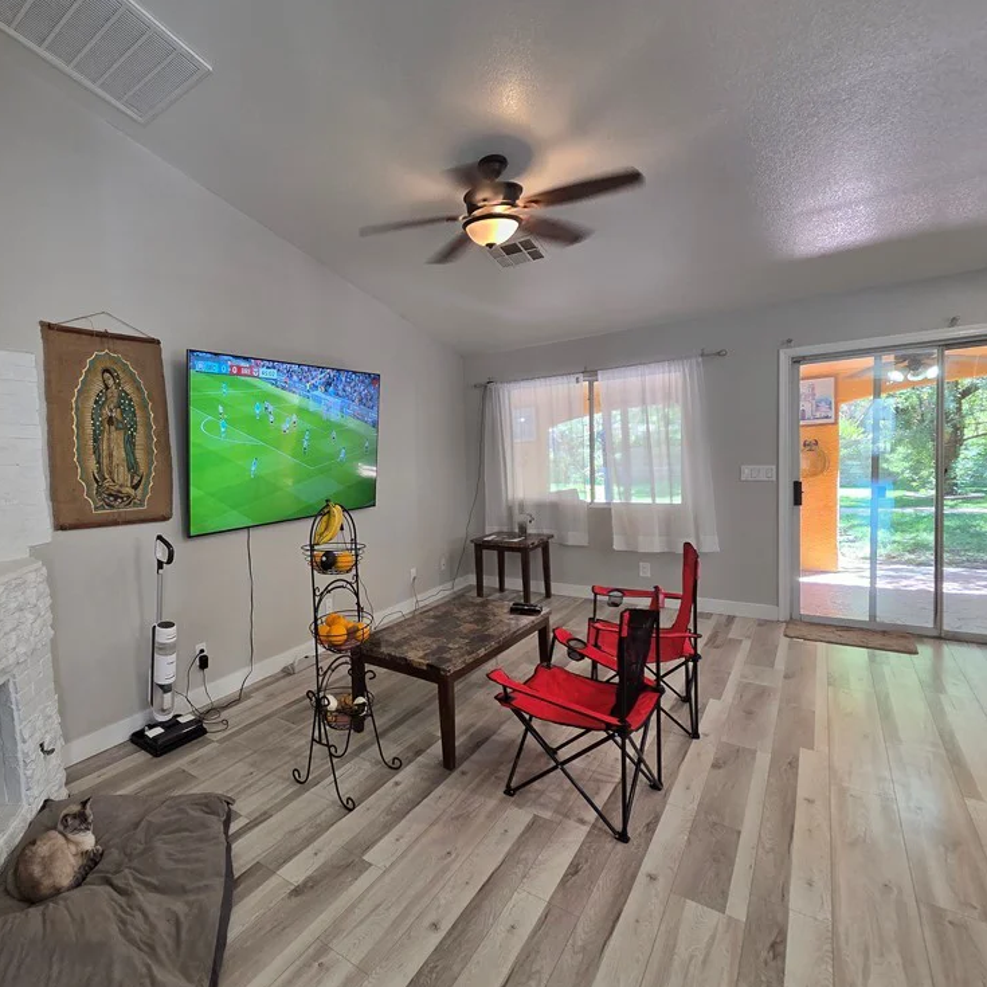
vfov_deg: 87.4
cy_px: 500
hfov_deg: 83.5
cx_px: 305
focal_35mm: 16
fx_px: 516
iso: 160
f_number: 2.2
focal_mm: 2.2
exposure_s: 1/60
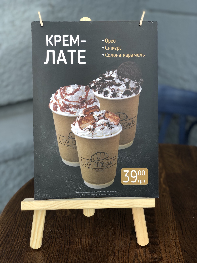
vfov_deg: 36.8
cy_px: 132
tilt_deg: -22.7
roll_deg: +0.4
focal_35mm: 52
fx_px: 395
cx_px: 98
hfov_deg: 28.0
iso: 16
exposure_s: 1/100
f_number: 2.4
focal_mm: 6
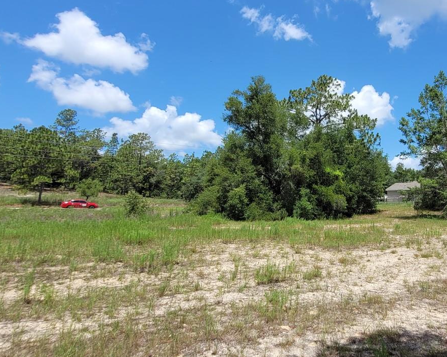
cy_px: 148
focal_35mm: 23
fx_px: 304
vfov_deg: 60.5
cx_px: 313
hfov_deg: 69.6
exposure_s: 1/1497
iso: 40
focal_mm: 1.74
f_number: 2.2
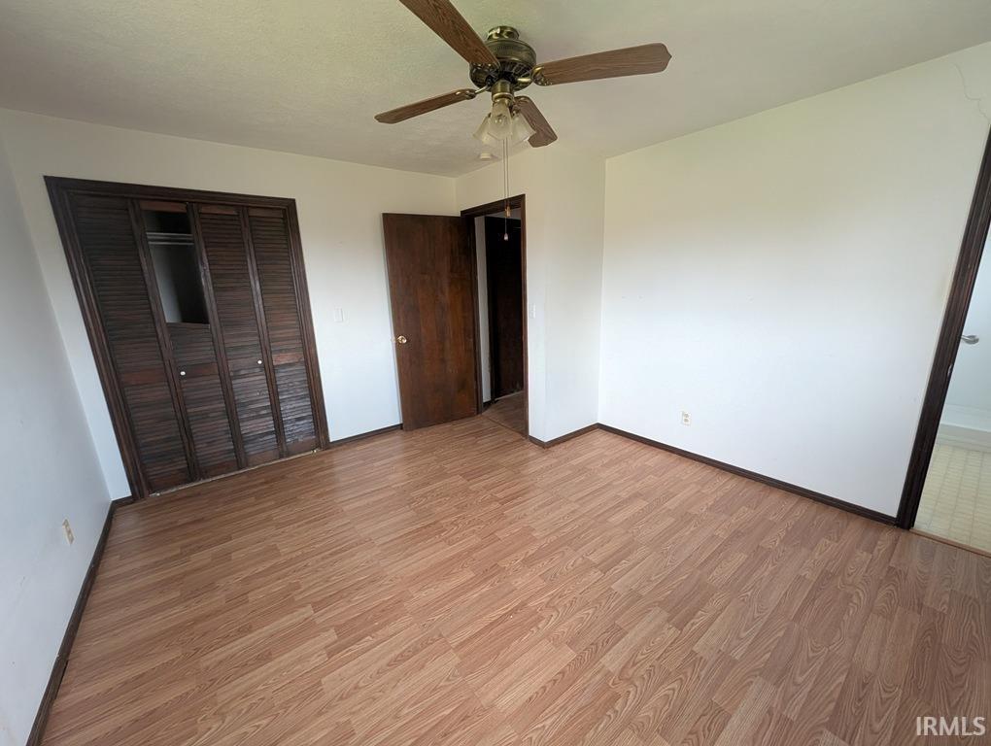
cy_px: 373
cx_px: 496
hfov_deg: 110.5
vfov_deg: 94.6
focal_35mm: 12
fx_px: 344
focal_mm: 2.02
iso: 307
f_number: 1.7
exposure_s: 1/158
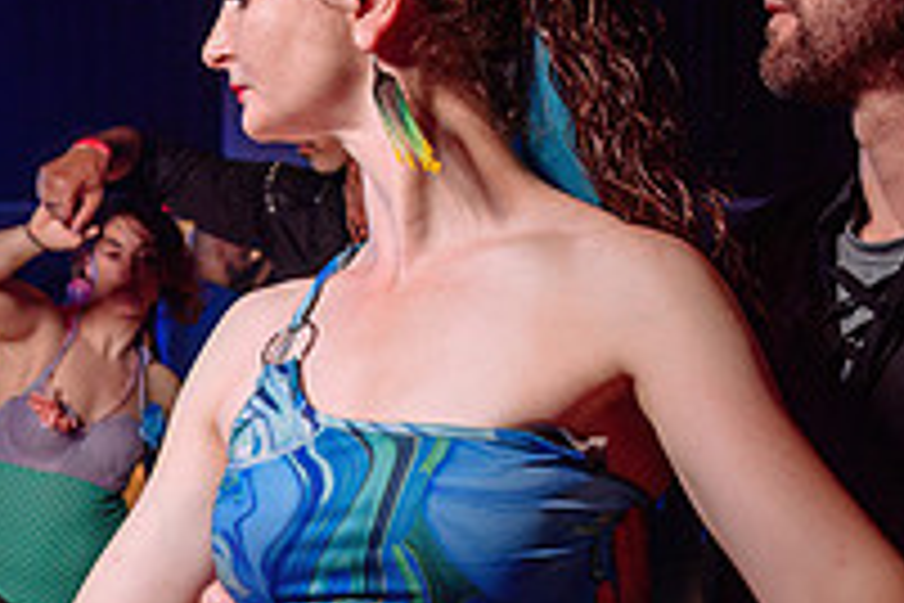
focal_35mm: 80
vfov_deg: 17.0
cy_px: 381
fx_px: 2009
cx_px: 516
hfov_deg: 25.3
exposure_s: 1/50
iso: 800
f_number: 2.8
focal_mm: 24
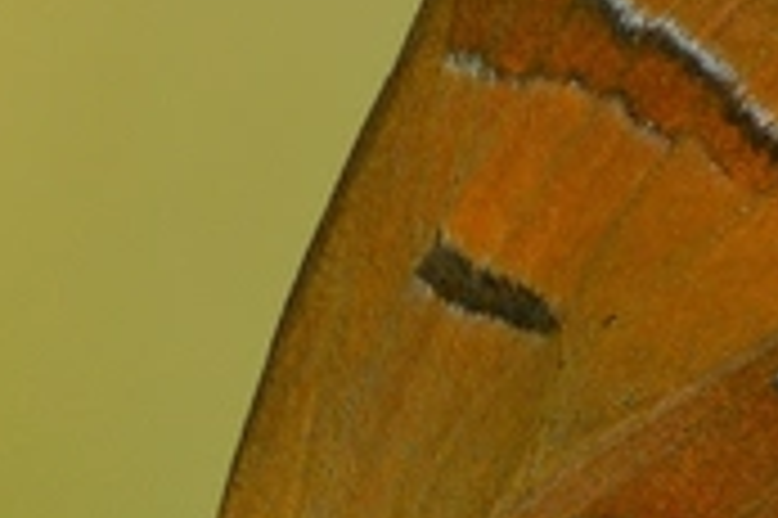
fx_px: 20381
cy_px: 437
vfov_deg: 1.5
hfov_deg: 2.2
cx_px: 517
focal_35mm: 944
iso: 100
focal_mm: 170
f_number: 8
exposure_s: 1/250
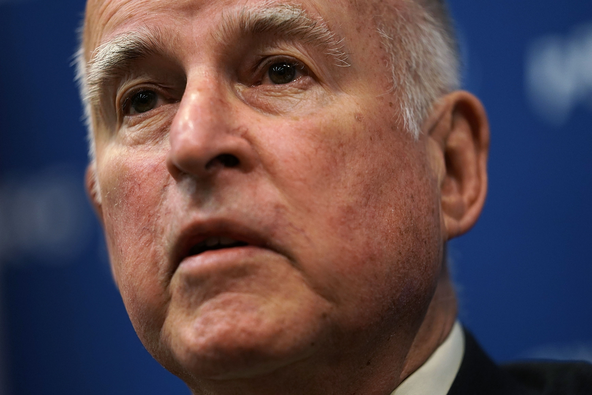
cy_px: 198
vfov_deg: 6.9
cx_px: 296
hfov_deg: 10.3
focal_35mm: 200
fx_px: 3289
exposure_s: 1/500
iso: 1600
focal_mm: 200
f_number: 2.8
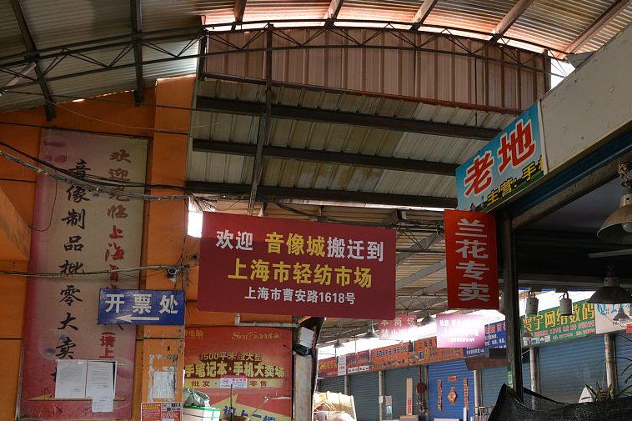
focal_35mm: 38
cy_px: 288
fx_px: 667
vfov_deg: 34.6
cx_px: 462
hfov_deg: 49.0
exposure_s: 1/25
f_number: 6.3
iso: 1250
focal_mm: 24
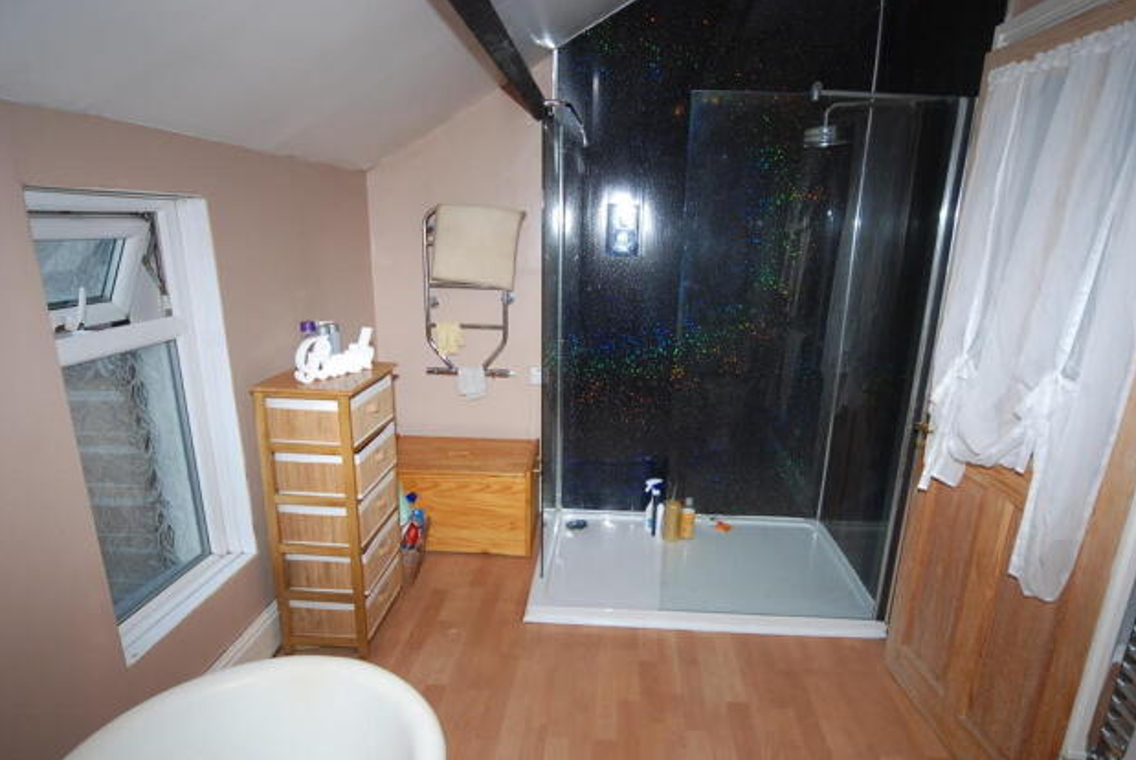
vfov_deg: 64.6
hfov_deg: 86.8
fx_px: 600
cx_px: 596
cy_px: 397
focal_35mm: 19
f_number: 4.5
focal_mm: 12
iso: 200
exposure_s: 1/60
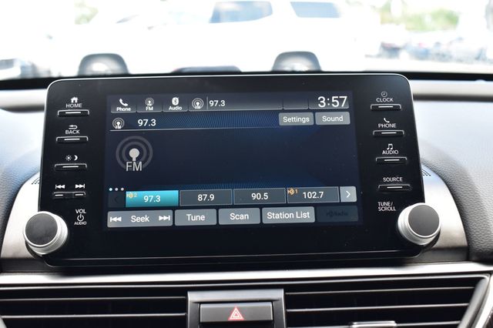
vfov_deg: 28.0
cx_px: 246
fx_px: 657
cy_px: 164
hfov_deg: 41.1
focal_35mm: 48
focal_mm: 32
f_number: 7.1
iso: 400
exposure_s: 1/40
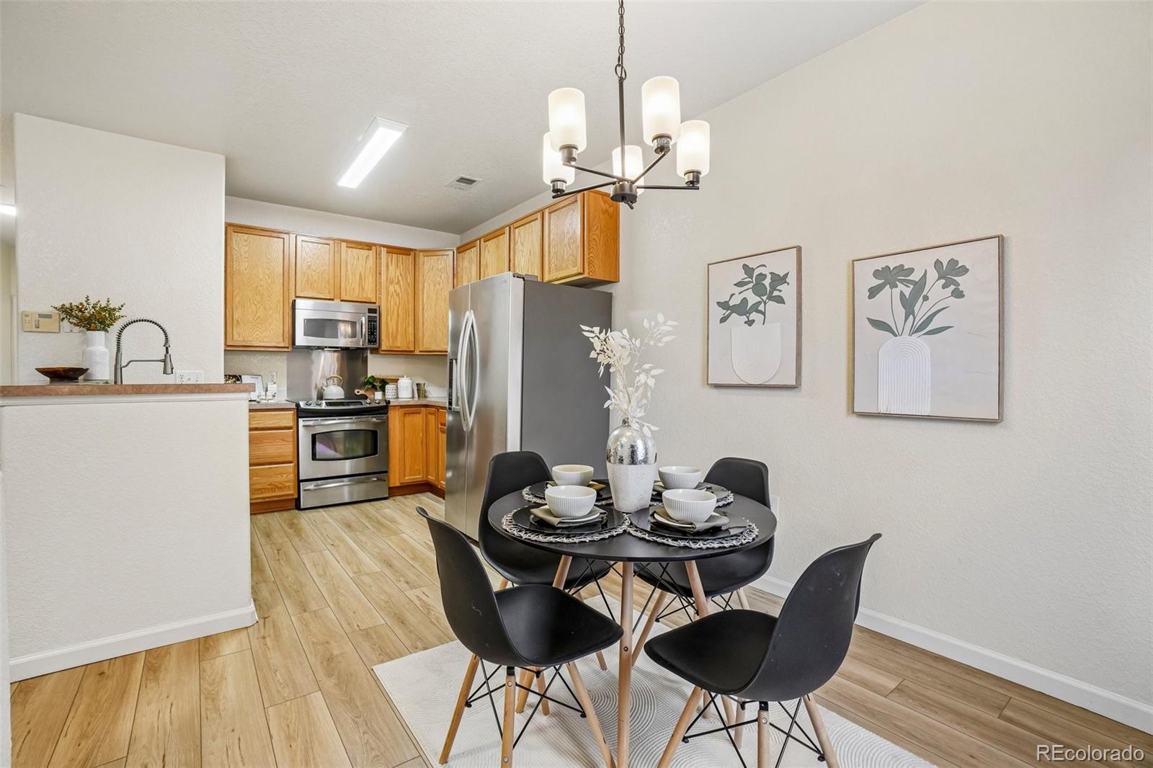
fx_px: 480
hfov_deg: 100.4
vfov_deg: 77.3
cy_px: 384
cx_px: 576
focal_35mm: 15
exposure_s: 1/15
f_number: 8
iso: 400
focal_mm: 10
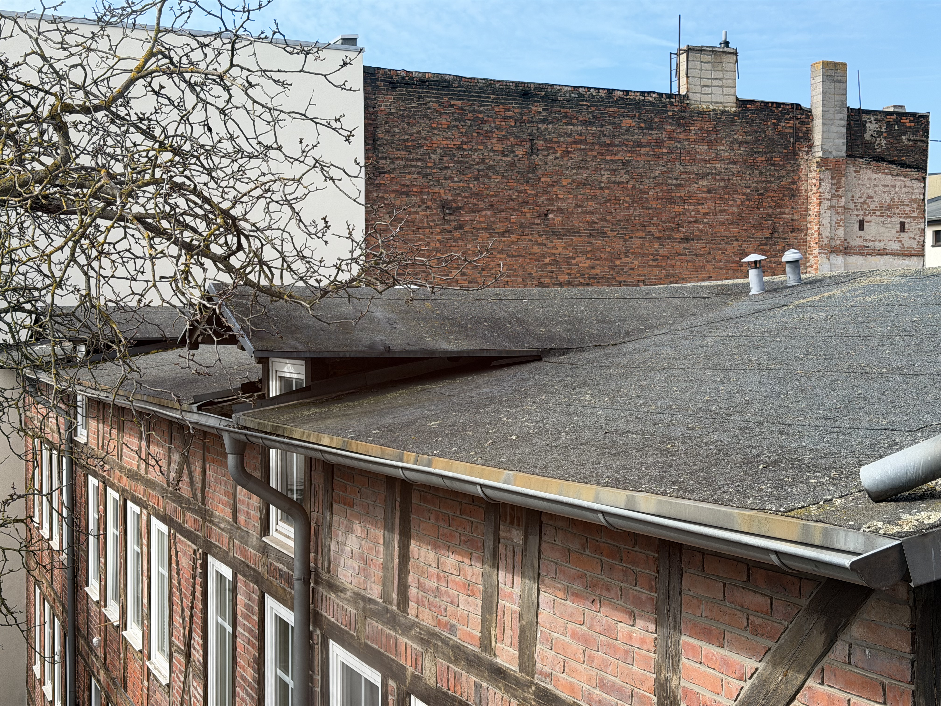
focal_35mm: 48
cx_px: 470
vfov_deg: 30.3
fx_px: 1305
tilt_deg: -1.7
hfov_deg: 39.7
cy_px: 353
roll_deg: +0.2
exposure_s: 1/1795
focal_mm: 6.76
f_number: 1.78
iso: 64
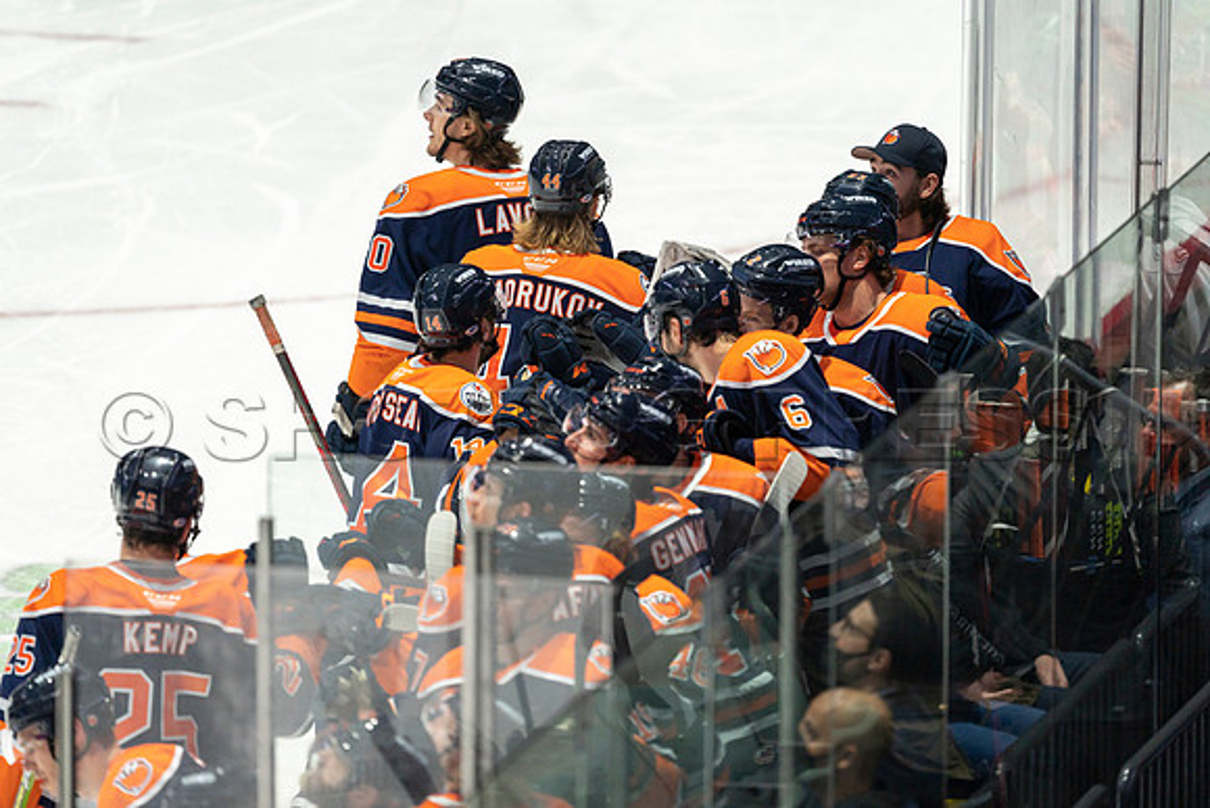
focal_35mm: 600
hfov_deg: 3.4
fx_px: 20170
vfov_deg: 2.3
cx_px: 605
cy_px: 404
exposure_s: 1/640
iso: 1600
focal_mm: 600
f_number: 4
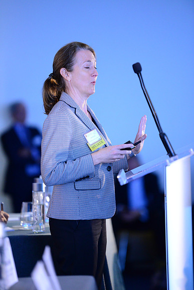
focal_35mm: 200
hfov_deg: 6.9
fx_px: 1616
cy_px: 145
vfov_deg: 10.3
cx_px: 97
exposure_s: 1/125
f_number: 2.8
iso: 4000
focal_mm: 200
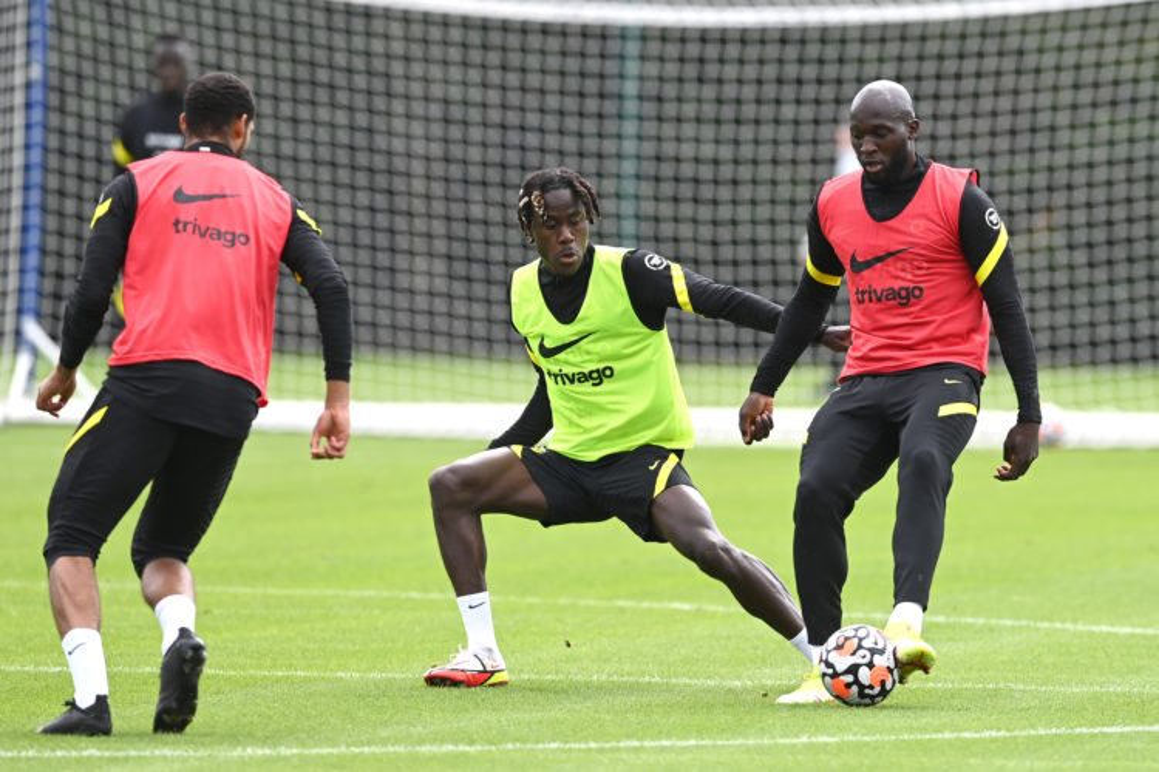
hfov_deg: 5.2
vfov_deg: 3.4
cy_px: 386
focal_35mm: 400
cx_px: 580
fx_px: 12877
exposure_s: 1/1600
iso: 400
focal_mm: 400
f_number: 4
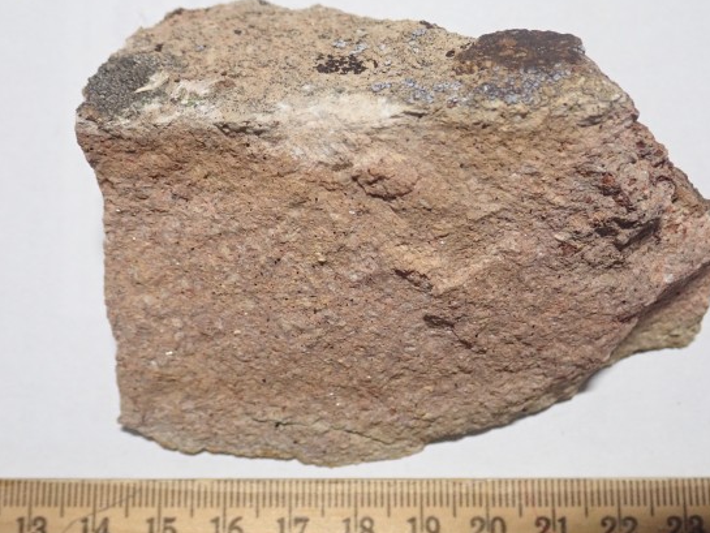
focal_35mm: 44
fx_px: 903
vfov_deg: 32.9
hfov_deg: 42.9
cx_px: 365
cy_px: 276
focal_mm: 7.34
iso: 800
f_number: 2.8
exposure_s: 1/100
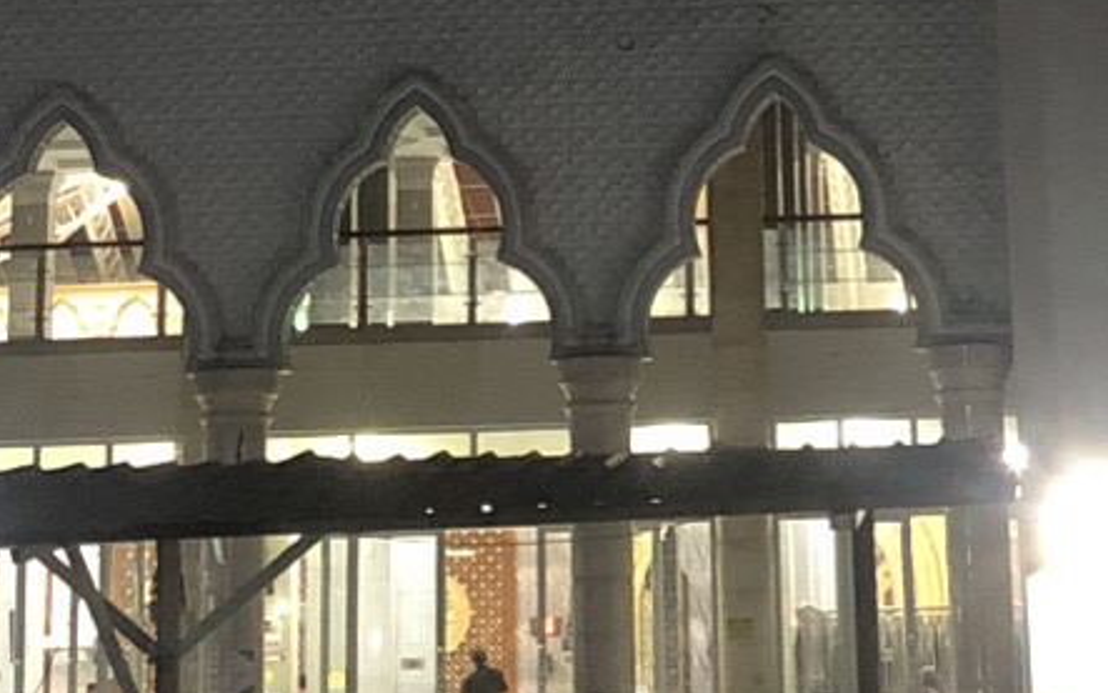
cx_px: 658
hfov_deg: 15.6
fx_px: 4047
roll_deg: +1.5
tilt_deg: +18.8
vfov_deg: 9.4
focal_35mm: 134
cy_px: -520
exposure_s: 1/4
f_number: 1.8
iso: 100
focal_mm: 4
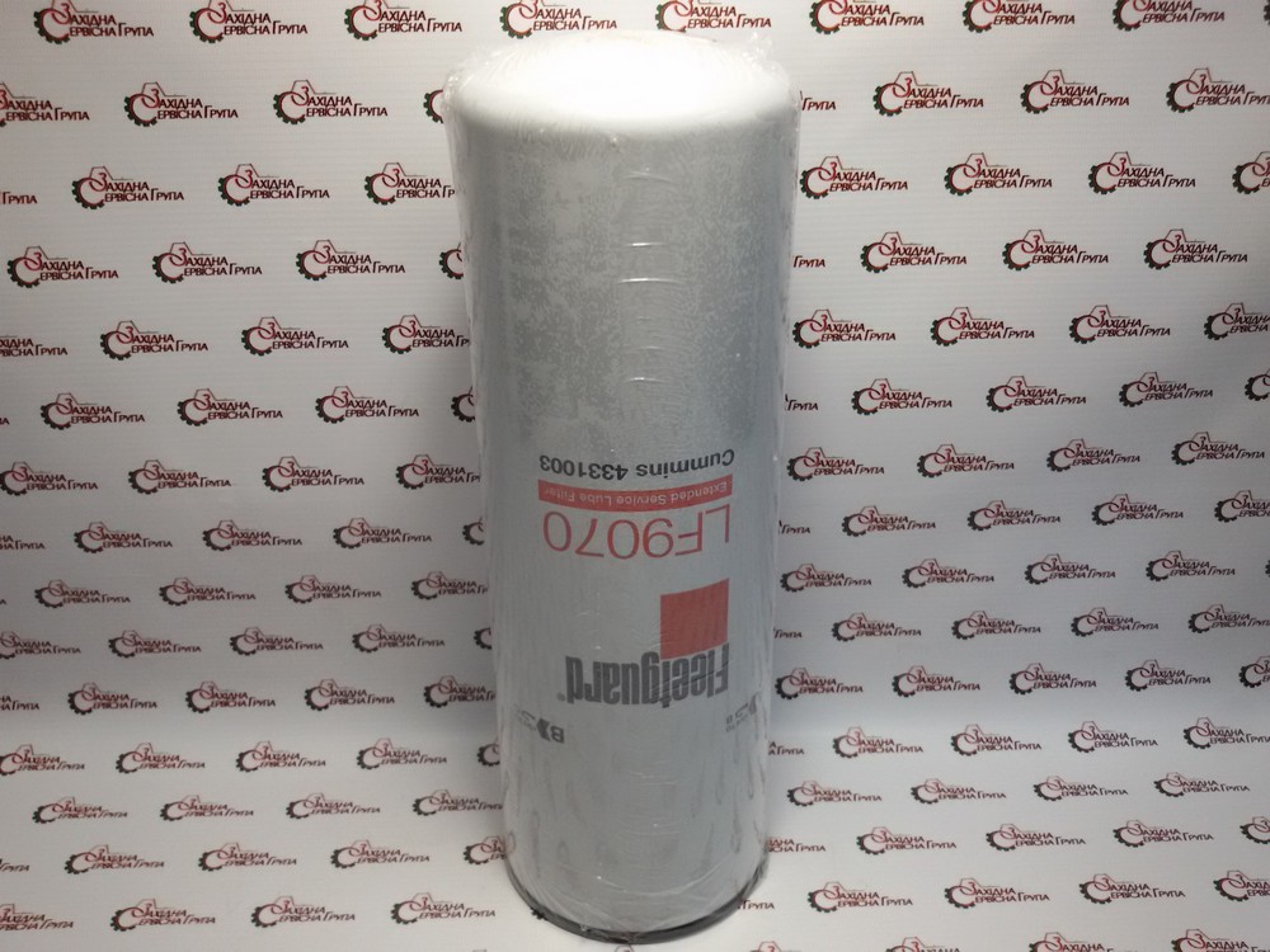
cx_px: 635
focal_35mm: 31
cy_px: 476
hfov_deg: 58.4
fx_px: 1137
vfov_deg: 45.4
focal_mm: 2.93
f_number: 2.4
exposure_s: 1/100
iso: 80
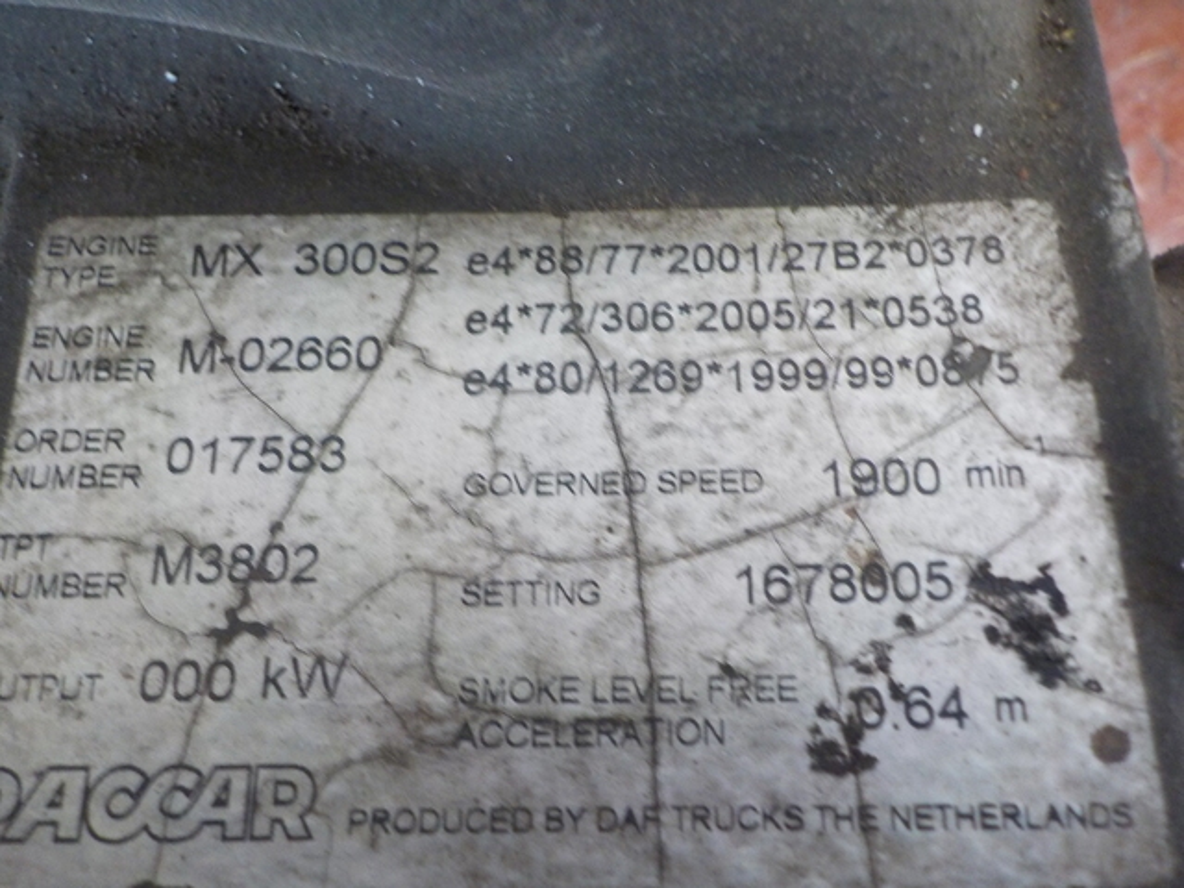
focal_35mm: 30
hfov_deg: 60.0
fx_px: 1026
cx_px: 592
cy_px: 444
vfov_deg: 46.8
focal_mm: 4.1
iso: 400
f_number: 3.3
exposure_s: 1/20
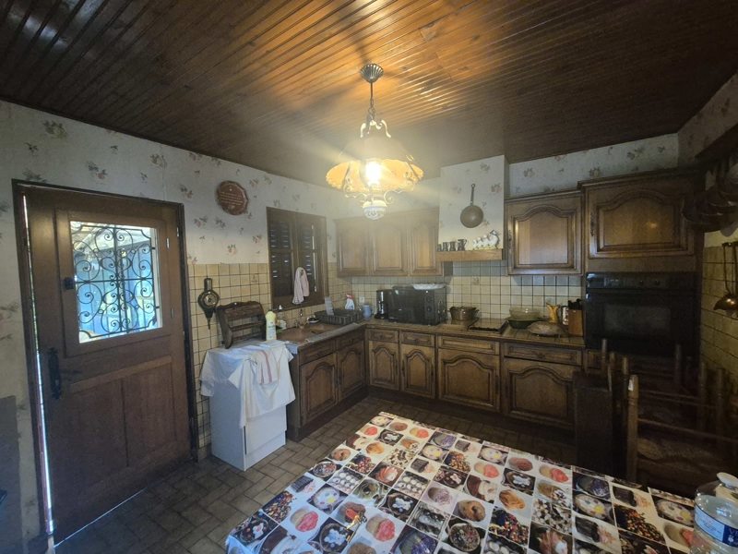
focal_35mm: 13
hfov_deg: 106.2
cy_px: 277
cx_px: 369
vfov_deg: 89.9
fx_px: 277
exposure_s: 1/50
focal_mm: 2.2
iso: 1600
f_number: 2.2
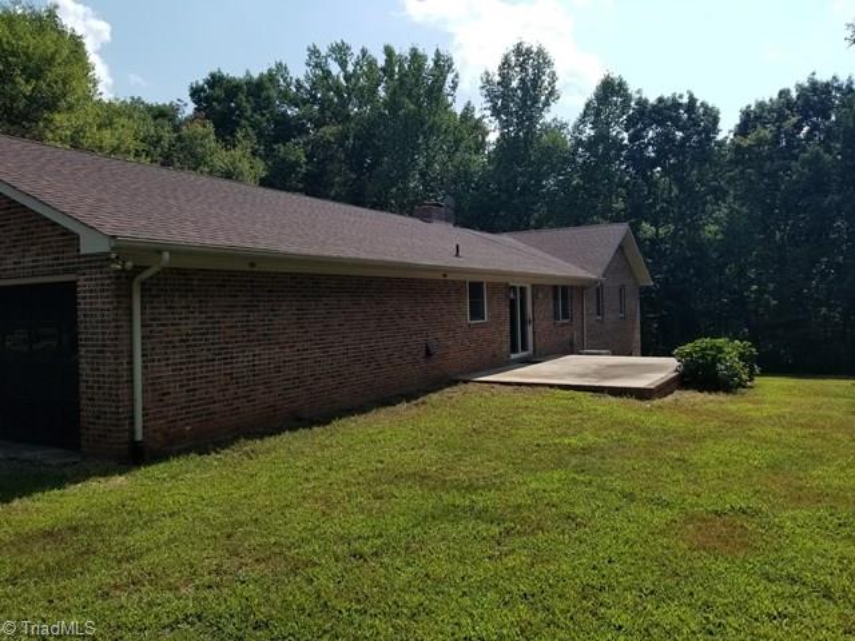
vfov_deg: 53.1
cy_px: 320
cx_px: 428
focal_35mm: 26
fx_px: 642
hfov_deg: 67.3
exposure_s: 1/3048
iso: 50
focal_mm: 4.25
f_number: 1.7
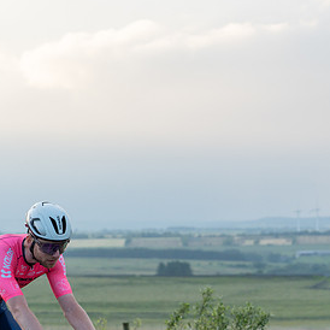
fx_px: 1359
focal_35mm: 126
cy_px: 210
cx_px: 4
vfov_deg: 13.8
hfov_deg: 13.7
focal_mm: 70
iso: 400
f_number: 4.5
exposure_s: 1/1250
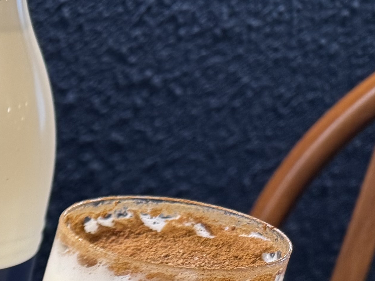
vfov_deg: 12.0
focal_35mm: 108
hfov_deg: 14.3
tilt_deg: -35.3
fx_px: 1170
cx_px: -431
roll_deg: +0.7
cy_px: 592
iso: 125
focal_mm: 6.76
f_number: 1.78
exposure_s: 1/60
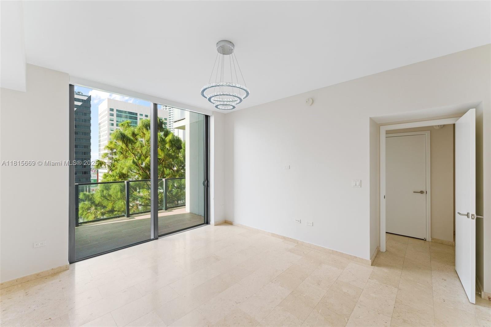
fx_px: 191
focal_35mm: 14
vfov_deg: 81.2
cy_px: 164
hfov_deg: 104.3
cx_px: 246
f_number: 8
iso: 200
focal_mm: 14
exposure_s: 1/10
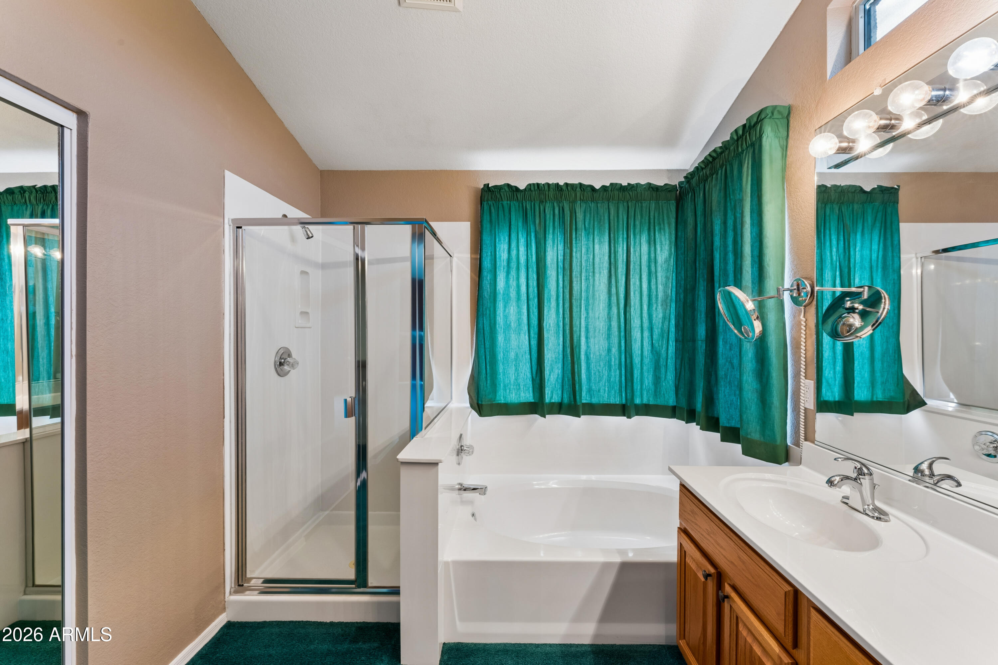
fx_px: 388
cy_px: 332
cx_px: 499
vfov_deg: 81.2
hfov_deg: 104.3
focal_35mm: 14
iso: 400
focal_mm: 14
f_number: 13
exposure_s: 1/4
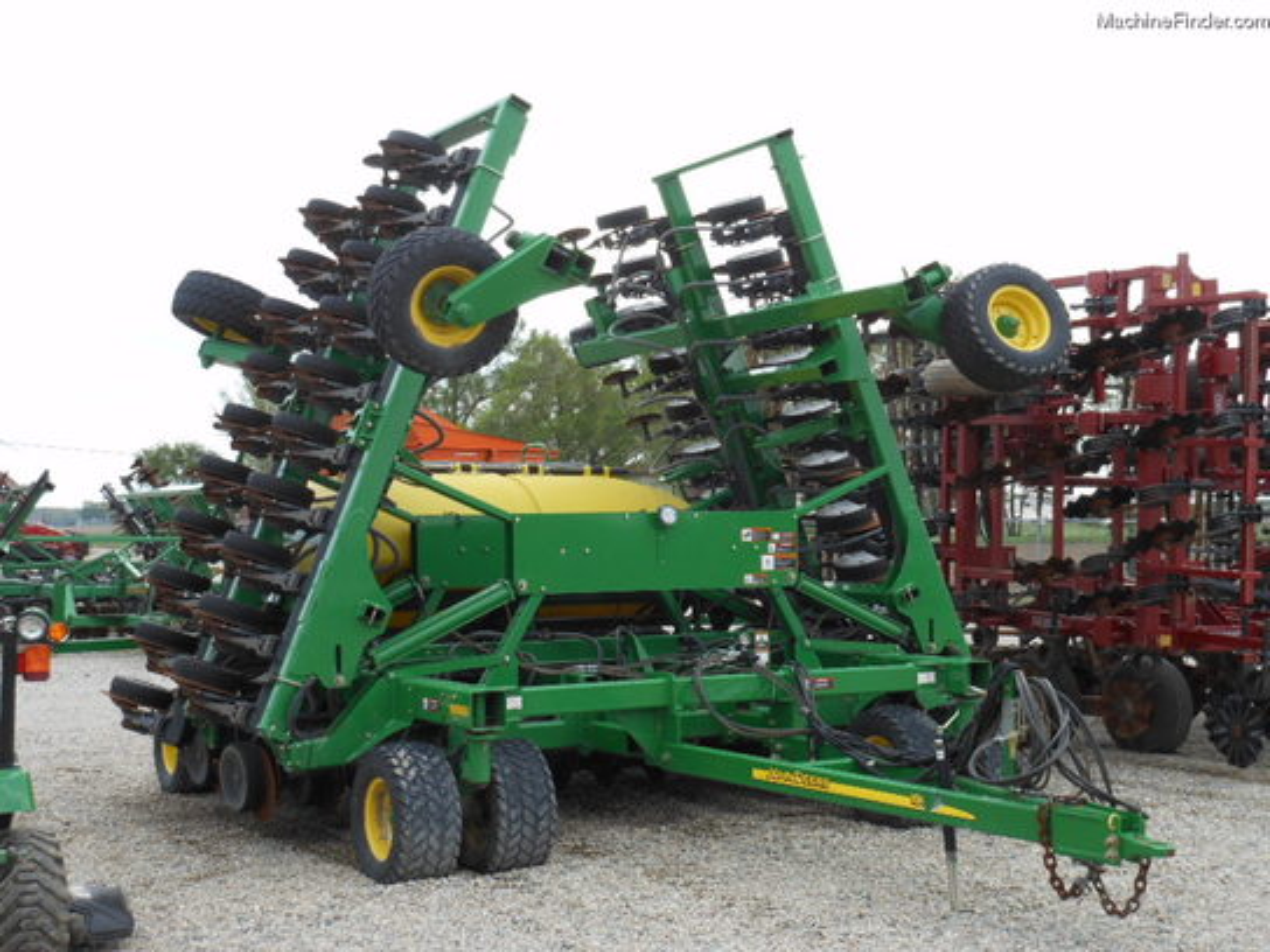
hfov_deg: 42.1
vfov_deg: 32.2
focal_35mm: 45
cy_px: 476
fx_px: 1651
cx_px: 635
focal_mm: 8.1
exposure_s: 1/200
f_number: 4.6
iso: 80
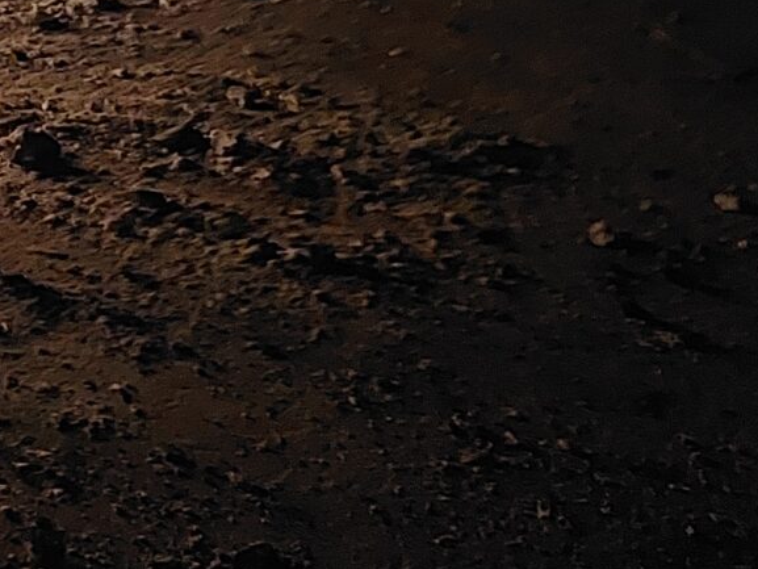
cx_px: -662
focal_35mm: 102
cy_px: -351
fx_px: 2234
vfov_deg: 13.5
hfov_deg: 15.9
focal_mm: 5.06
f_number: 1.8
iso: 800
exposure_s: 1/24
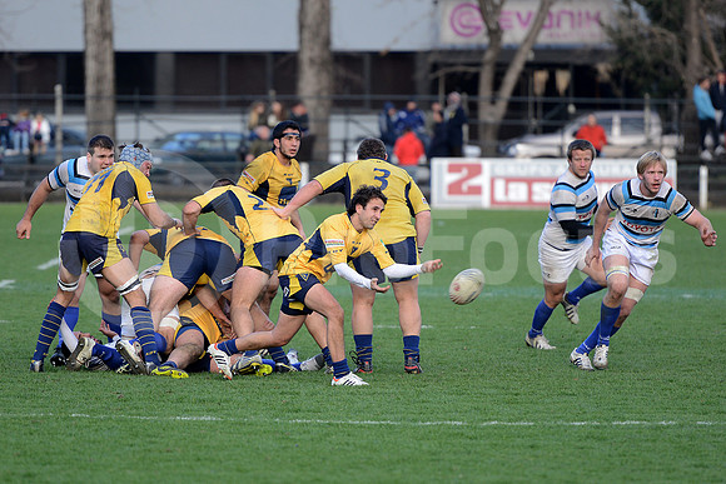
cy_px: 242
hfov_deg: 10.5
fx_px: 3933
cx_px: 363
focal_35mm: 195
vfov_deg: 7.0
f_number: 2.8
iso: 500
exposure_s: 1/500
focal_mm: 195
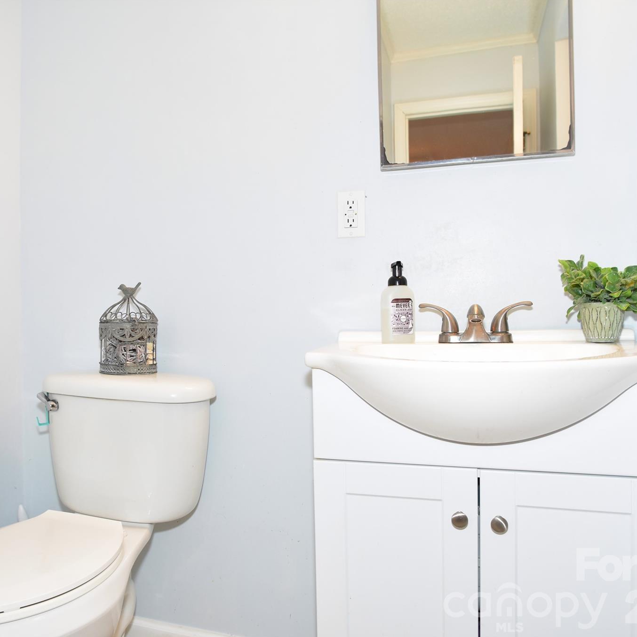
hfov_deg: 58.4
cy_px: 319
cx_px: 245
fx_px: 562
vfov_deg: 59.1
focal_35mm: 27
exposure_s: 1/60.2
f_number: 5
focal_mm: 14
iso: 800
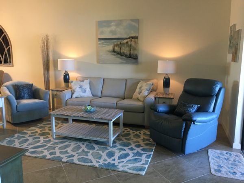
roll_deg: -0.5
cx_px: 122
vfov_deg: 48.2
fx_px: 204
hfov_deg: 61.7
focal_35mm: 29
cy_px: 92
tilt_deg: -9.5
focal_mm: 4.15
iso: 125
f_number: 2.2
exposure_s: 1/30
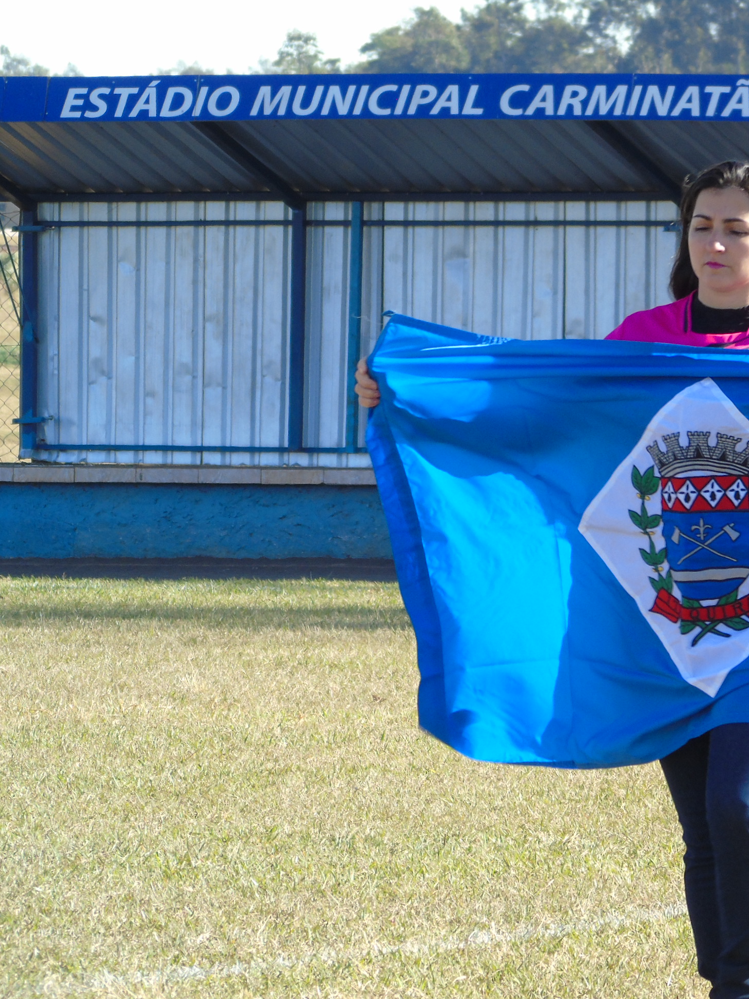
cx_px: 511
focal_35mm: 424
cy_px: 500
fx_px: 12235
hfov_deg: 3.5
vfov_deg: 4.7
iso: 100
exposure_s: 1/125
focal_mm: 57
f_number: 5.1
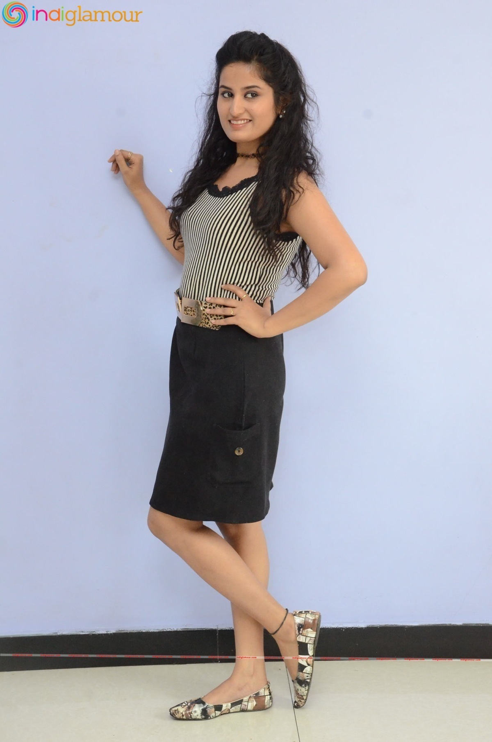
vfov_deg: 28.1
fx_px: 1483
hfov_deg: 18.8
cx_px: 246
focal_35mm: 72
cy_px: 371
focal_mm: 48
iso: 3200
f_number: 7.1
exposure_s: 1/100
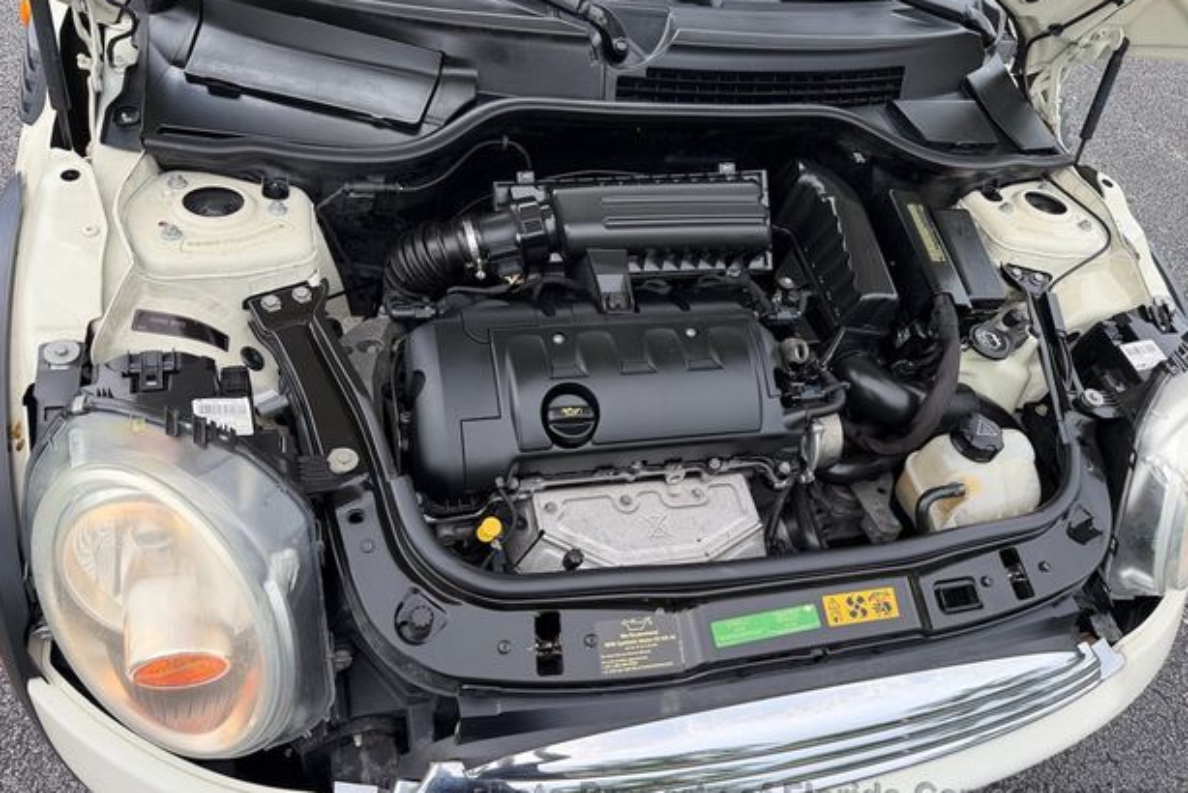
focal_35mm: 26
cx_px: 602
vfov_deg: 49.6
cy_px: 375
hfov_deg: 69.4
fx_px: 858
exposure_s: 1/695
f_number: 1.78
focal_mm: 6.76
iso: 100
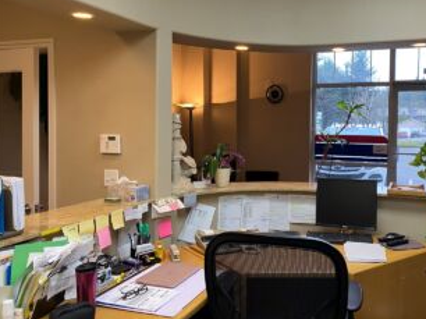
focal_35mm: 34
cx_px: 271
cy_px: 130
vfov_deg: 41.6
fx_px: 418
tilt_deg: -2.1
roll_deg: -1.4
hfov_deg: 53.3
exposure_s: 1/60
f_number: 1.8
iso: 100
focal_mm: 4.25
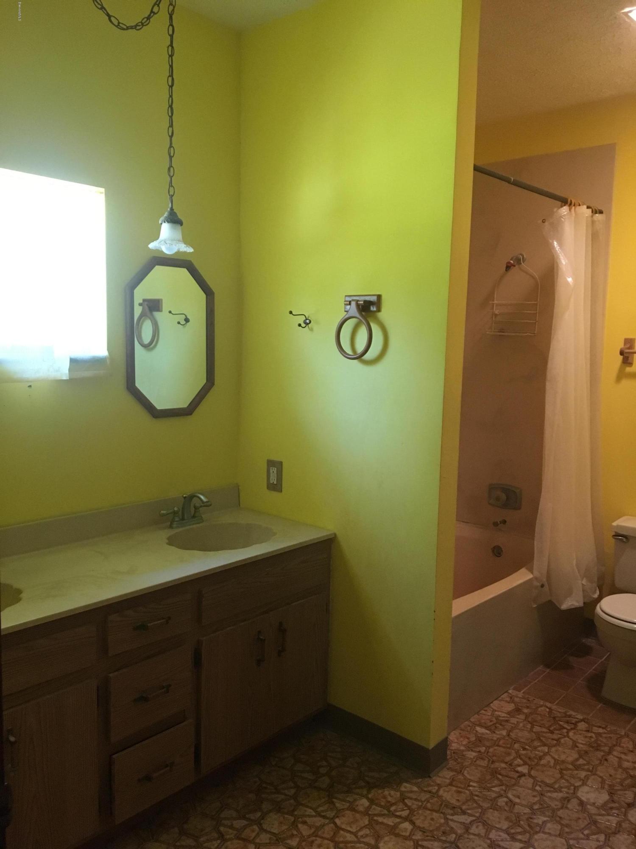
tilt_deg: -6.7
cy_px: 424
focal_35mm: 29
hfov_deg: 48.2
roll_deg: -2.0
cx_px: 318
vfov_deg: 61.7
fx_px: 710
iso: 200
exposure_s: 1/15
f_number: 2.2
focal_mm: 4.15
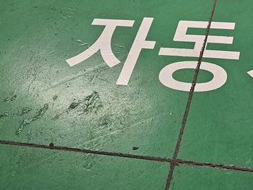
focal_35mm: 50
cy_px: 30
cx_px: 221
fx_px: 365
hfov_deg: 36.2
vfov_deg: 28.3
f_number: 1.8
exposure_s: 1/120
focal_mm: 5.4
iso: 320
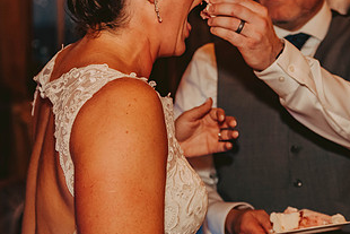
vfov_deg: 13.3
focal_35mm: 103
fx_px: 1002
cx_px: 228
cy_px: 54
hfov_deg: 19.8
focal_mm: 55
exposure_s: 1/125
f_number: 2.8
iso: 1600
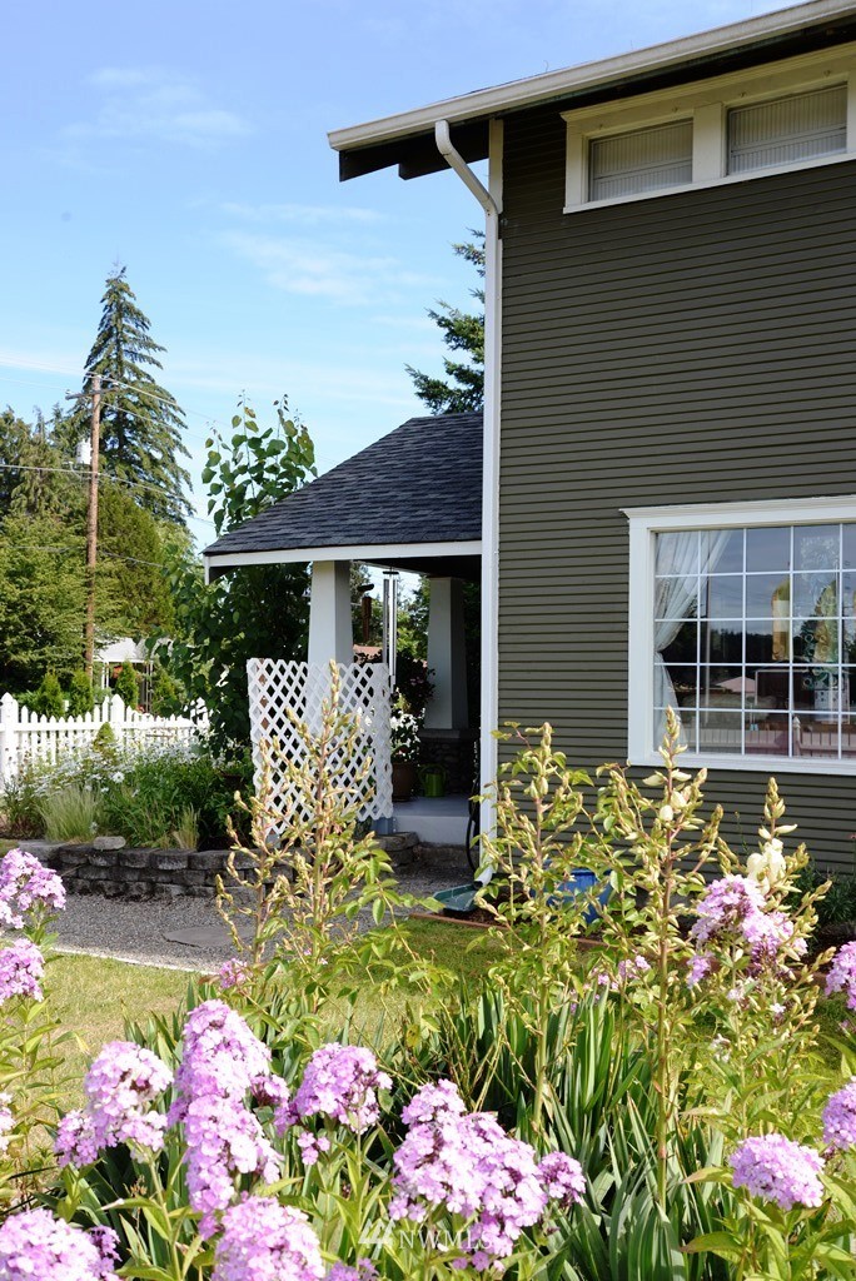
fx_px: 1353
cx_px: 428
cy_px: 640
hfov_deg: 35.1
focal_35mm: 38
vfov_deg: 50.7
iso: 400
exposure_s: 1/400
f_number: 10
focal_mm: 38
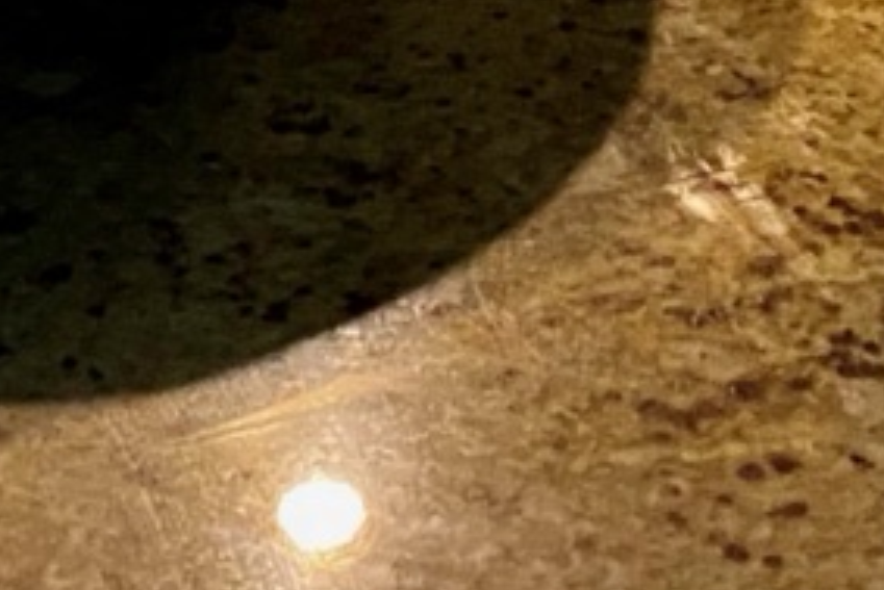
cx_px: 272
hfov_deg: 13.4
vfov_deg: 8.3
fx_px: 3759
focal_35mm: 153
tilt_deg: -15.8
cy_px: -793
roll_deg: +0.0
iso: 500
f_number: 1.8
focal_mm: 4.25
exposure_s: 1/40
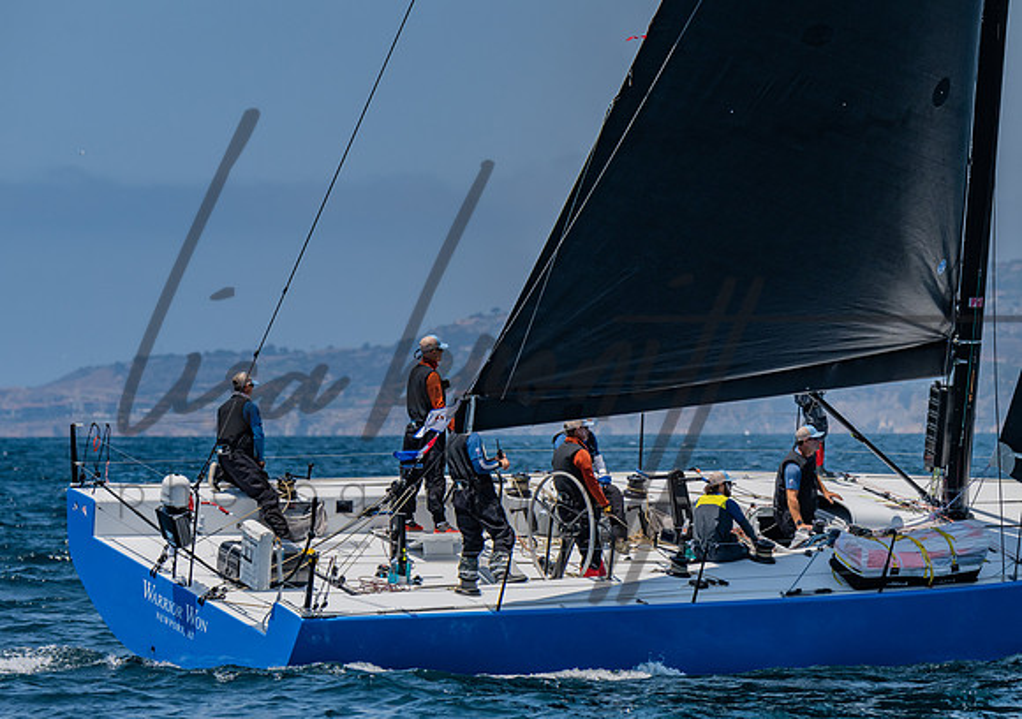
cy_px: 323
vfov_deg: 4.6
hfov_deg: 6.6
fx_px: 8898
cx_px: 533
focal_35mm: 308
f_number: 5.6
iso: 320
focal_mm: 220
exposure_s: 1/2500
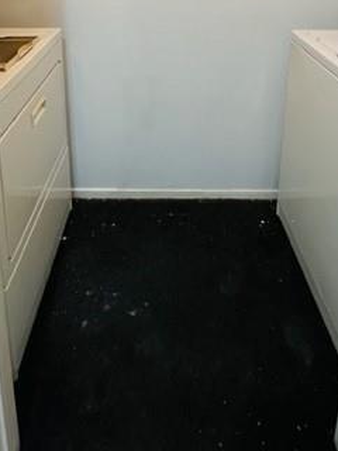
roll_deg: +0.5
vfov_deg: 54.3
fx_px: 338
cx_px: 156
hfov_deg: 53.0
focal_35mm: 26
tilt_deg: -11.9
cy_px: 11
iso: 125
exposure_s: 1/60
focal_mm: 1.57
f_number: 1.8
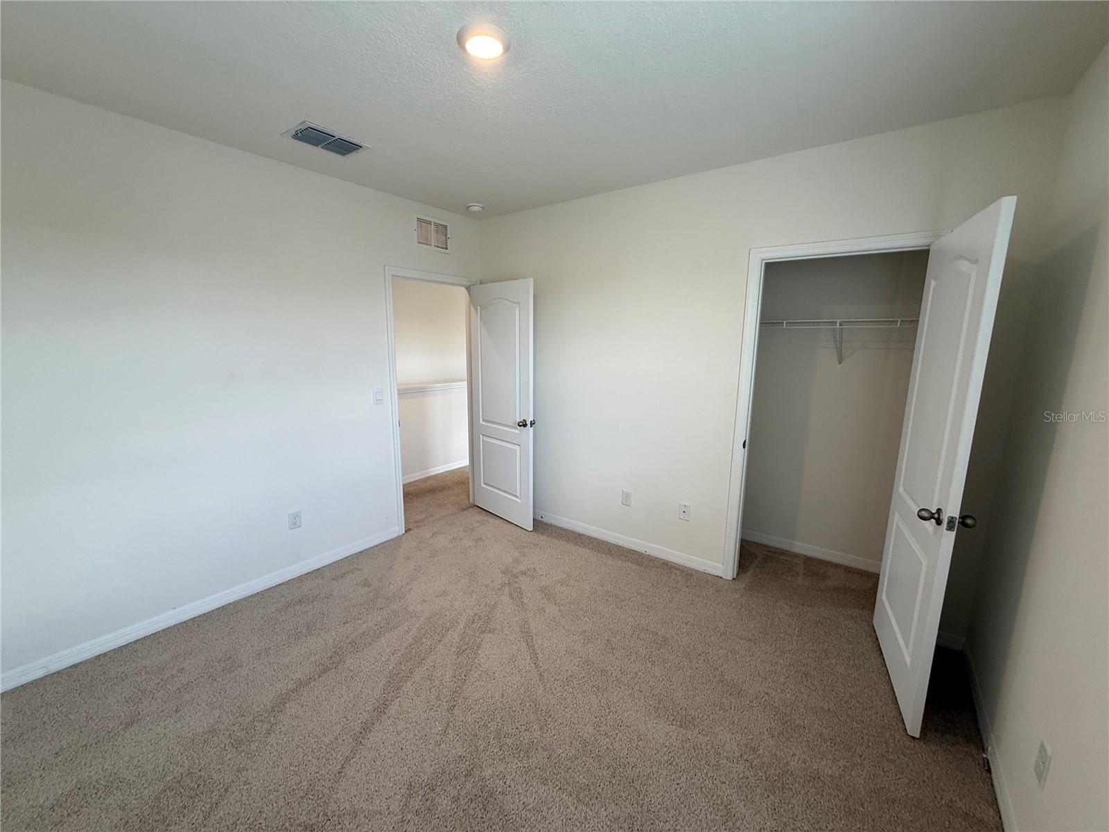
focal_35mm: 14
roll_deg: +0.4
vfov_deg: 85.7
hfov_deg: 102.1
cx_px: 554
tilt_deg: -8.7
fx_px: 449
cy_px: 416
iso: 125
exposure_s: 1/120
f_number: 2.2
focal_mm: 2.22
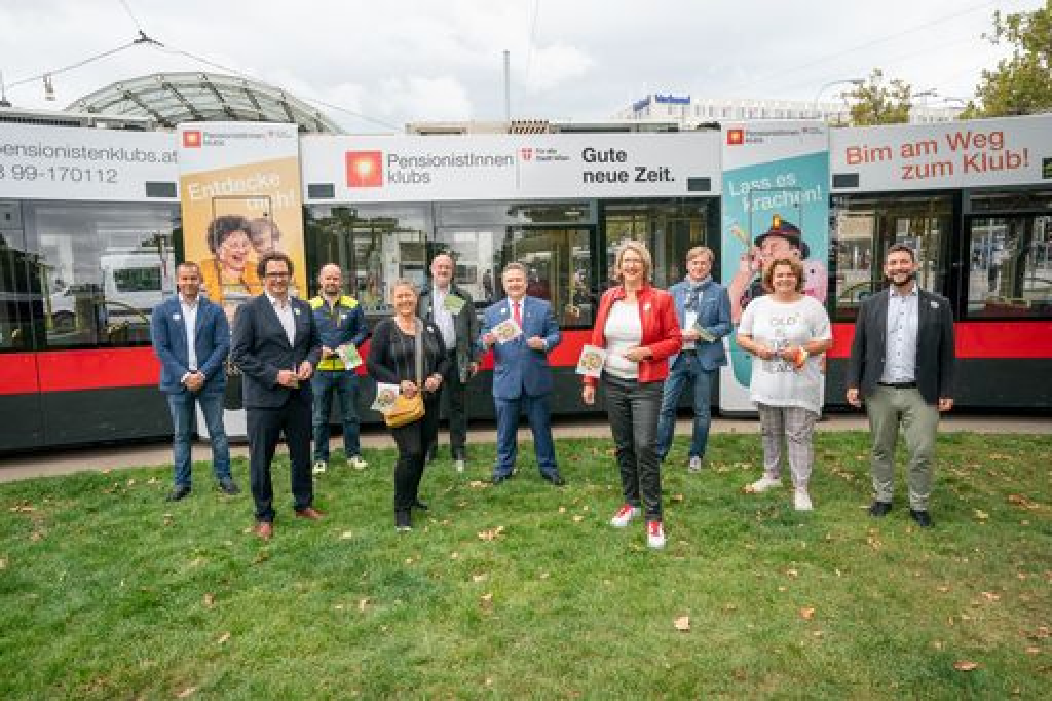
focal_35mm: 21
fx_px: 613
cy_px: 350
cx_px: 526
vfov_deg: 59.5
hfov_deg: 81.2
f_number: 8
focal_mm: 21
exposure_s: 1/160
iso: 500
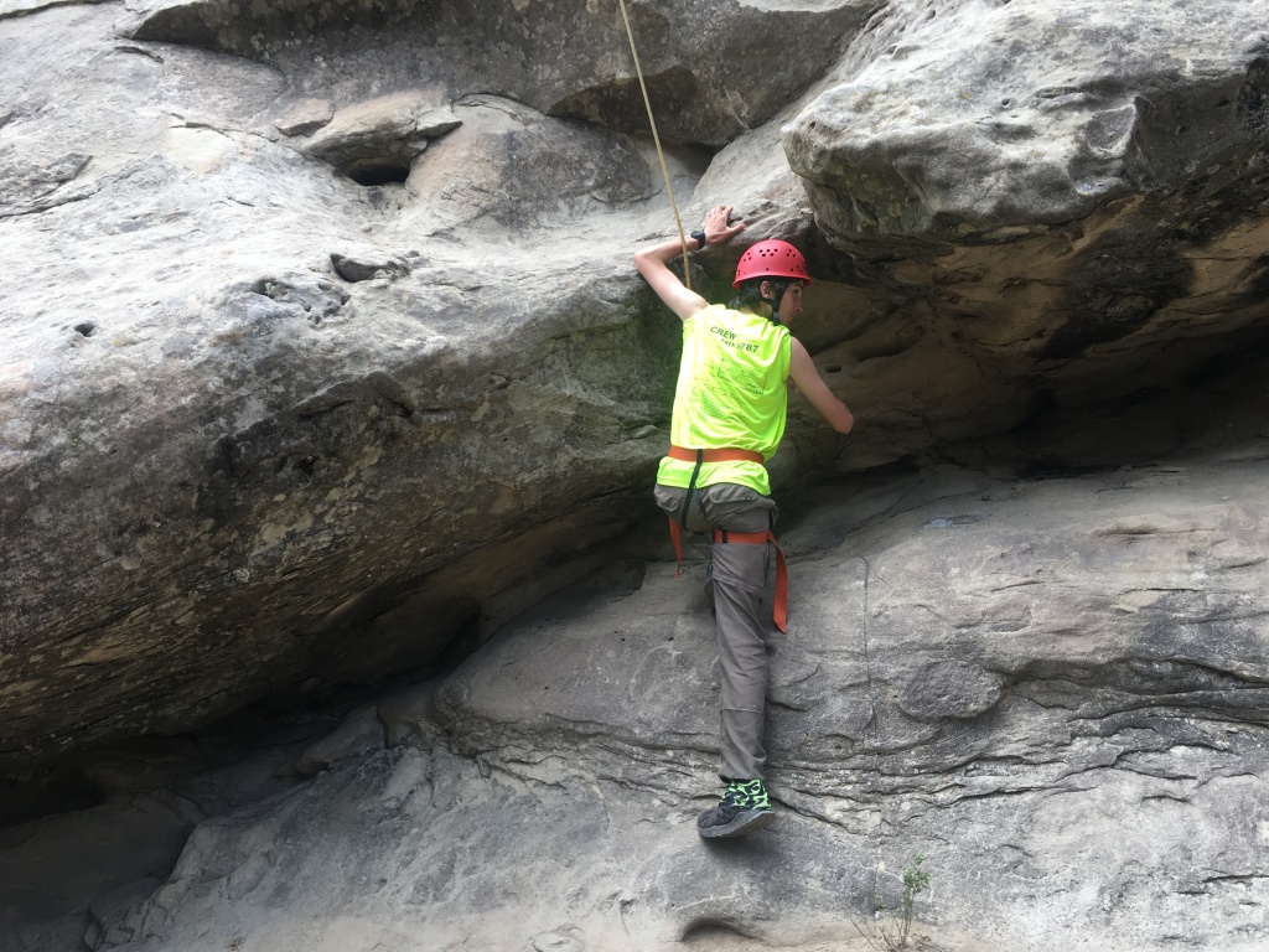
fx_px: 1063
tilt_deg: +2.1
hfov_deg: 61.7
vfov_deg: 48.2
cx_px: 634
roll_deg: +1.4
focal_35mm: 29
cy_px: 476
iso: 25
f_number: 2.2
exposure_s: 1/120
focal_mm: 4.15
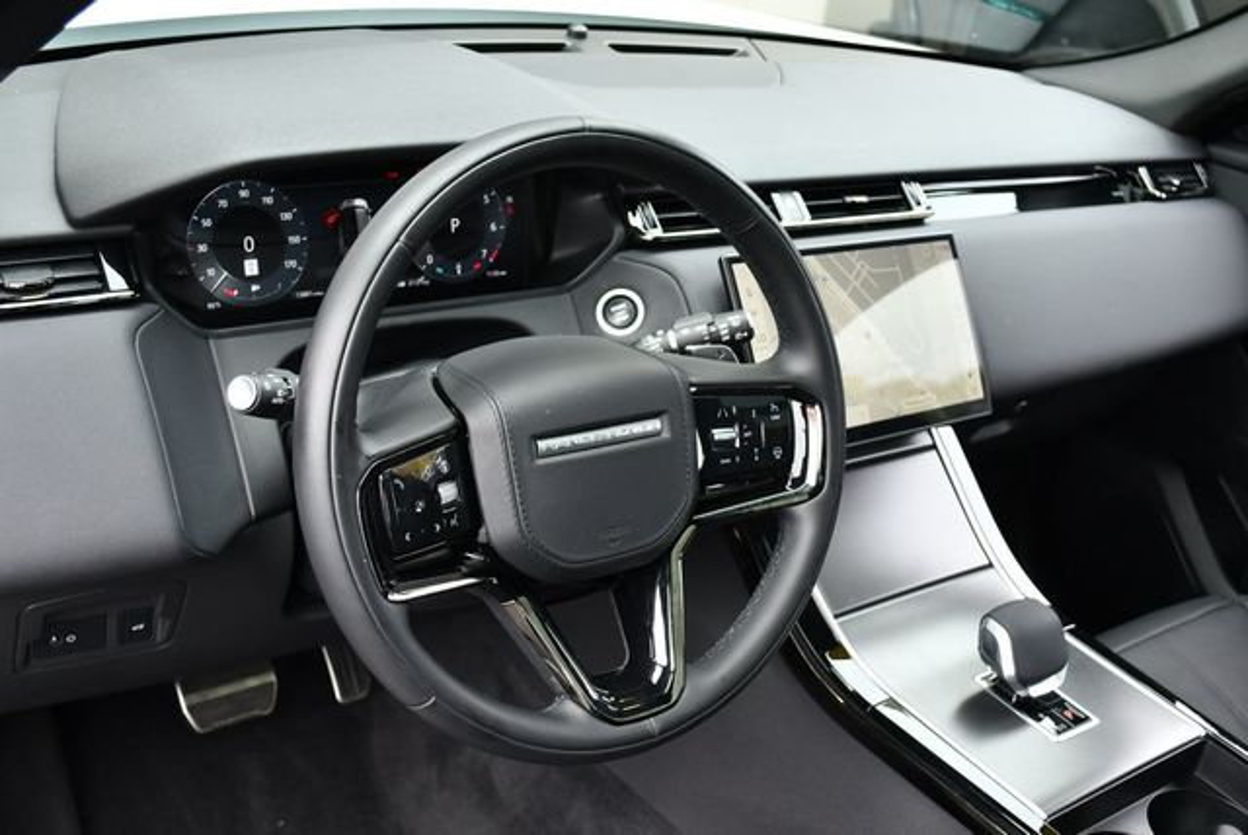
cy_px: 418
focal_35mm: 40
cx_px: 624
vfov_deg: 33.5
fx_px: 1388
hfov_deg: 48.4
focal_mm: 20
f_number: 4
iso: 400
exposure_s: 1/250
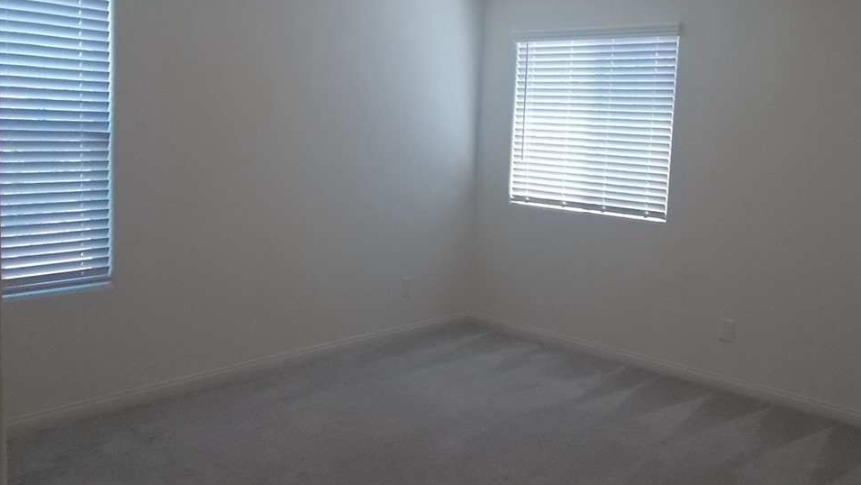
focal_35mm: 35
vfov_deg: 33.7
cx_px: 458
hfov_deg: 56.6
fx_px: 799
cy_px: 209
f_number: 3.4
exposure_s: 1/250
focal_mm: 5.3
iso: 400
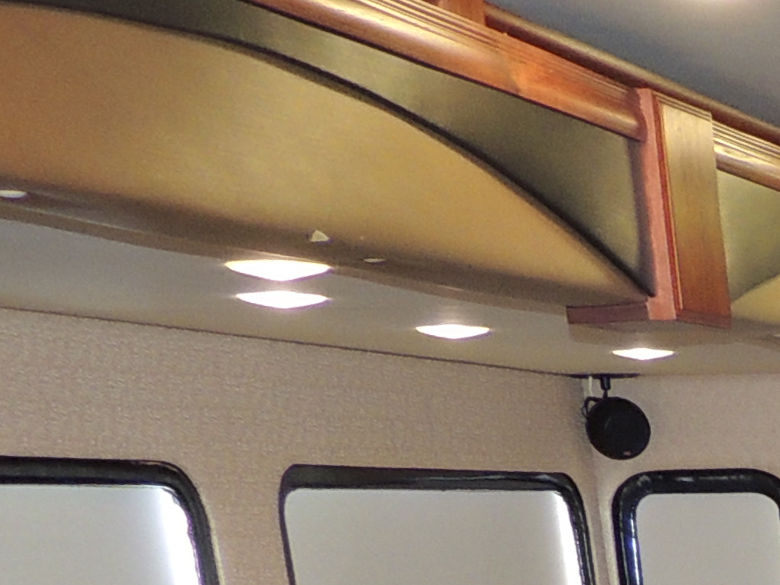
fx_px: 2456
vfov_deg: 11.9
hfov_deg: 14.3
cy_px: 1234
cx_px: 1671
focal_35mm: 109
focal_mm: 4.3
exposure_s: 1/30
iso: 200
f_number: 3
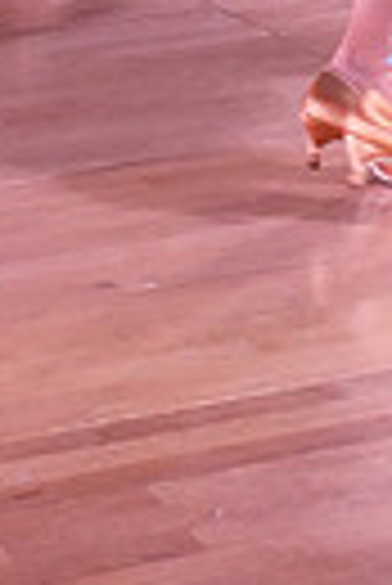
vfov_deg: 10.1
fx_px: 3046
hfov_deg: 7.2
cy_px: -603
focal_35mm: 187
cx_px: 696
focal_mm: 42
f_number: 5
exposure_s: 1/400
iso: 6400
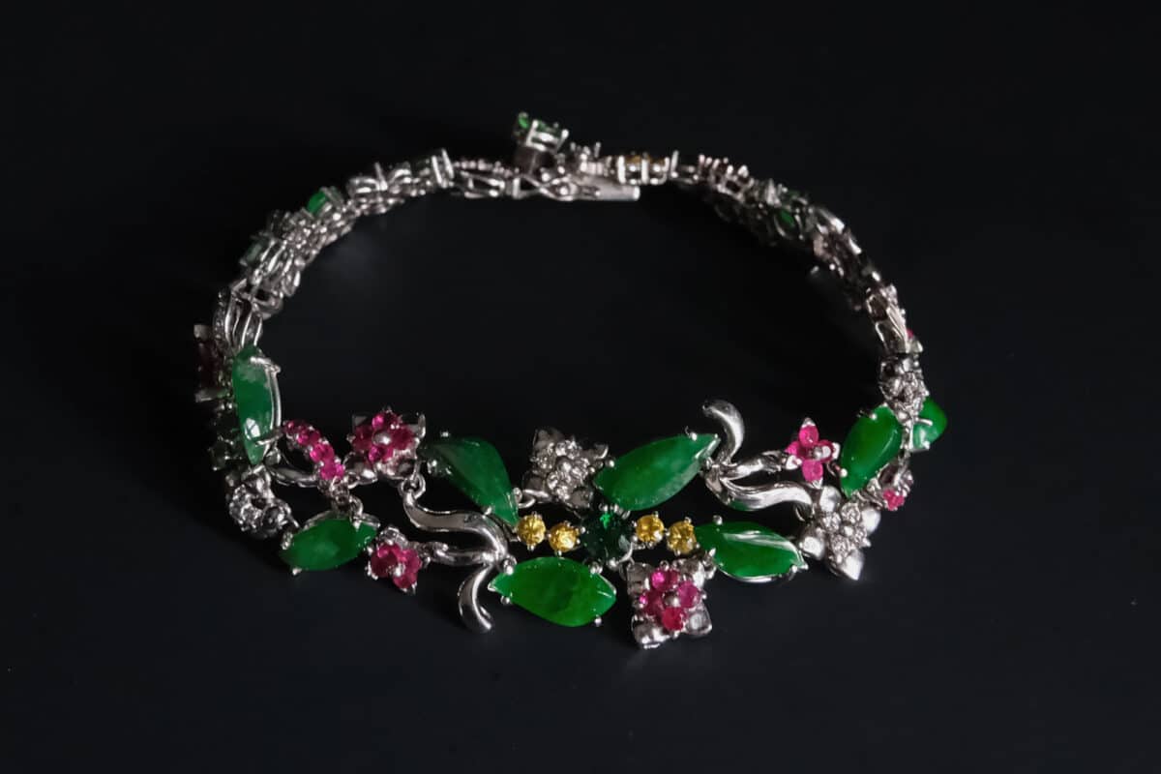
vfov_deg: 55.1
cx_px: 580
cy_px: 387
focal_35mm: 23
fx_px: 742
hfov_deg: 76.1
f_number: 6.4
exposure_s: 1/4
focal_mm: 15
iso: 1600
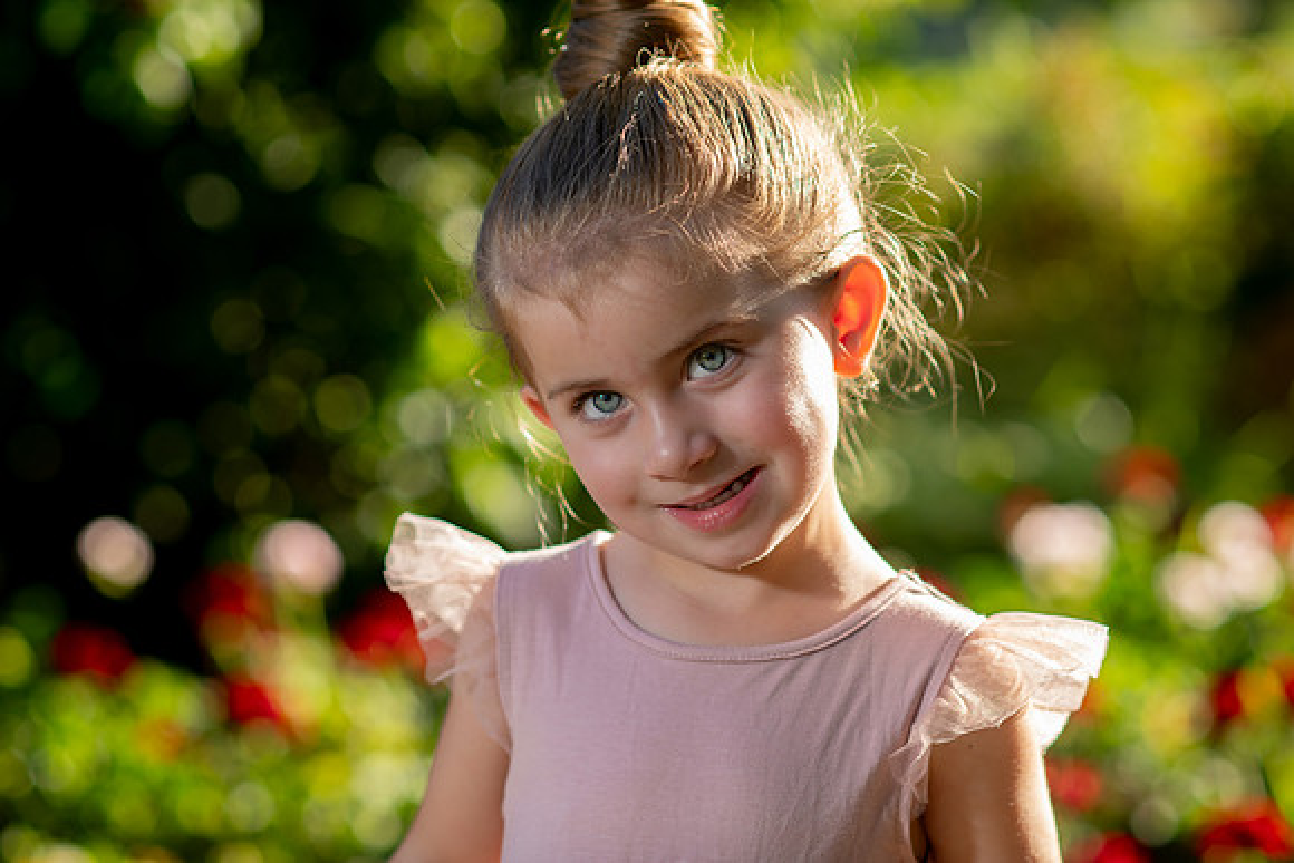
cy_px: 432
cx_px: 647
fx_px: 3775
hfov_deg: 19.5
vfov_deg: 13.0
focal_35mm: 105
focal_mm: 105
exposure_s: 1/250
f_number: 2.8
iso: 64
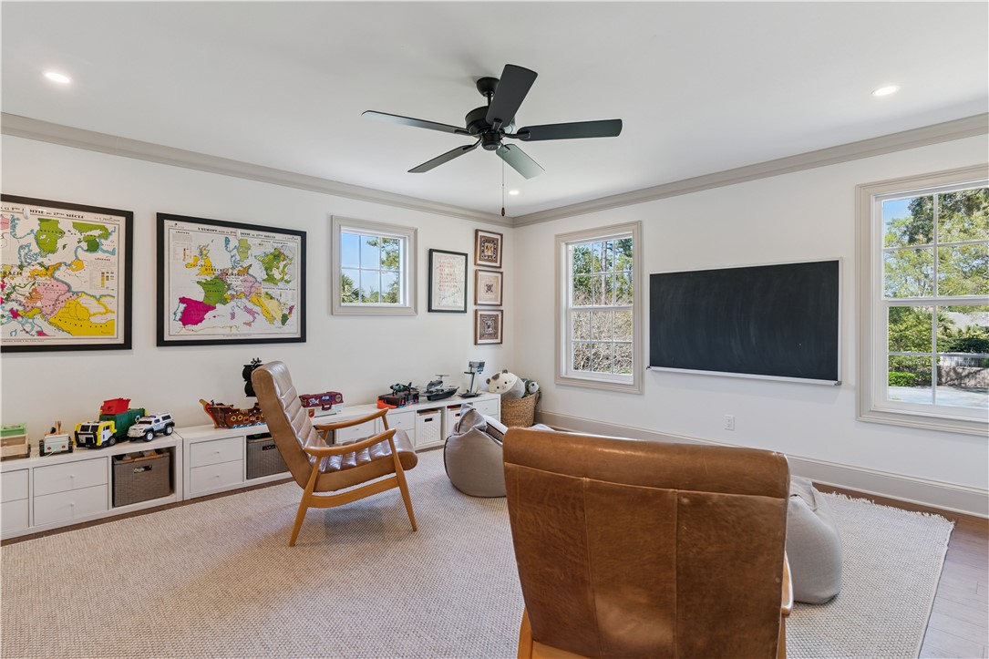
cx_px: 494
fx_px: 494
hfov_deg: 90.0
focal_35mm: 18
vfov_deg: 67.4
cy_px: 330
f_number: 8
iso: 250
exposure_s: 1/13
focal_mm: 18
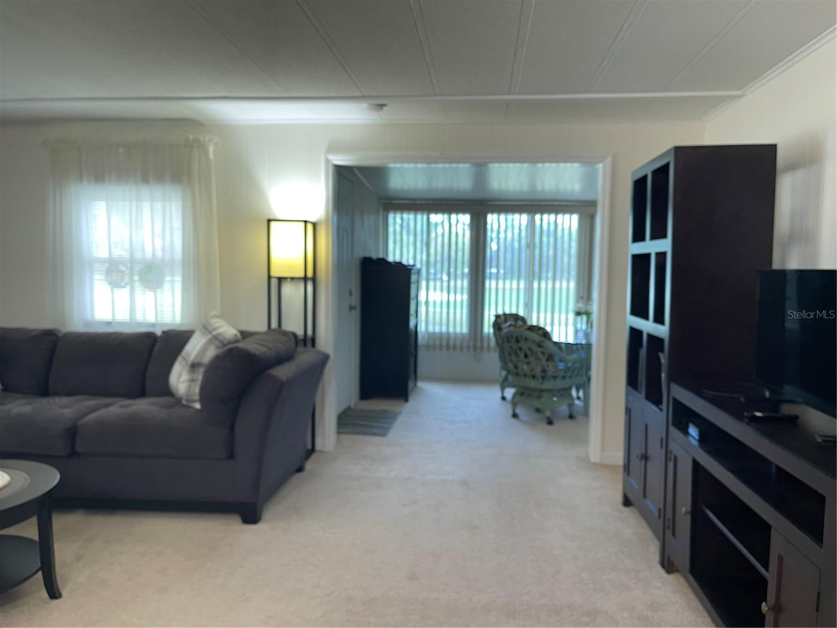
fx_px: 604
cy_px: 314
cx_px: 418
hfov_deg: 69.4
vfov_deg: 54.9
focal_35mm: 25
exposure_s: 1/60
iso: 200
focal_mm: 5.1
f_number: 1.6
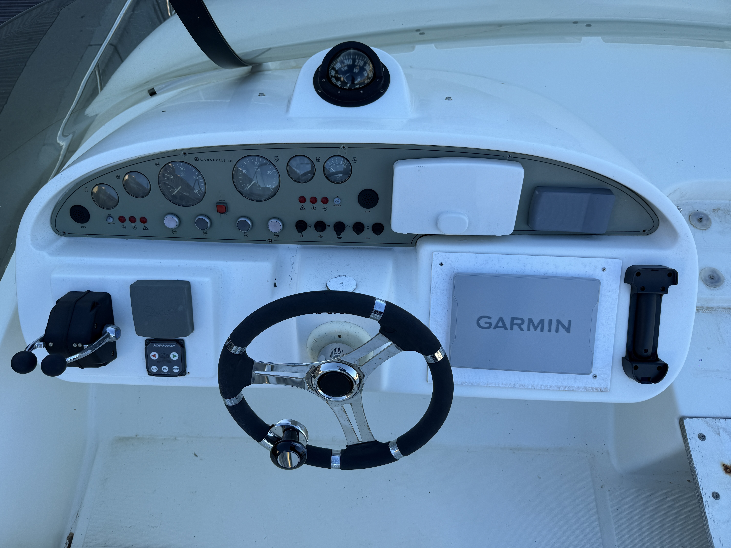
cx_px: 366
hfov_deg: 71.6
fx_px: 507
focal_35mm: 24
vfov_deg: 56.8
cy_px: 274
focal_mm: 6.76
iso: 80
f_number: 1.78
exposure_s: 1/1139
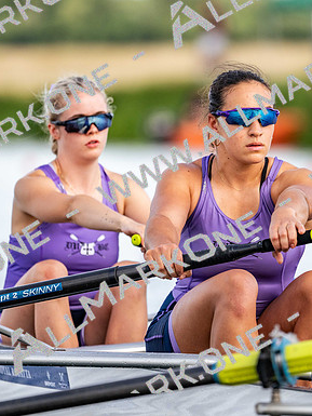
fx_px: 6966
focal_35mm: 580
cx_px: 230
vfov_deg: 3.4
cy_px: 208
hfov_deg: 2.6
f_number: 4.5
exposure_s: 1/2500
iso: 800
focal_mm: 400
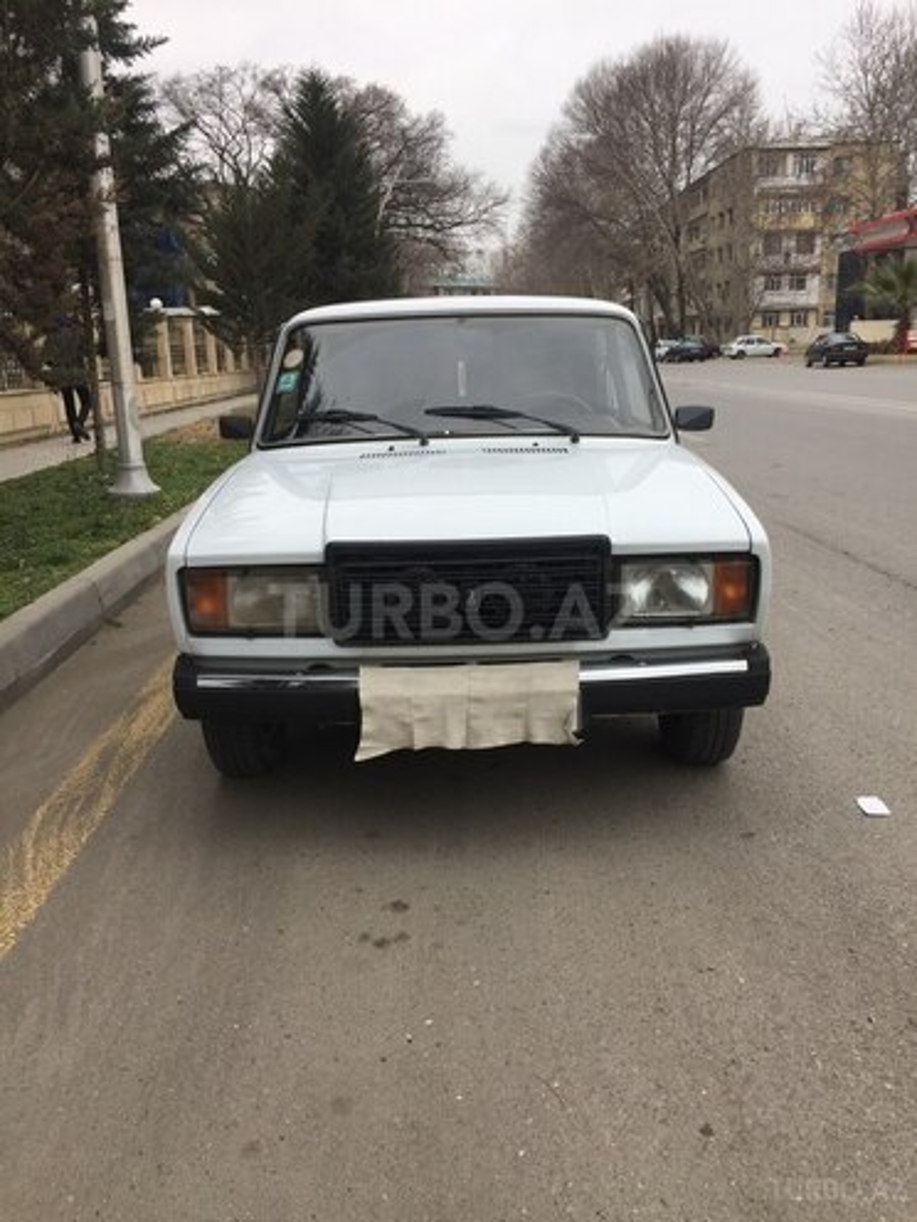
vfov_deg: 61.7
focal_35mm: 29
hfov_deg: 48.2
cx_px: 458
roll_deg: +1.9
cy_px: 611
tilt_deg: -13.1
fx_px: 1024
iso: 32
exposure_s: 1/391
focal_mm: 4.15
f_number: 2.2
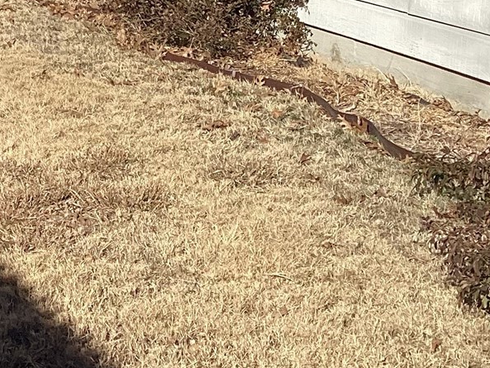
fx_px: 1515
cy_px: -147
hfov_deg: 17.7
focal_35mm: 107
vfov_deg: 13.2
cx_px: -54
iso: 25
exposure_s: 1/2037
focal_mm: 3.3
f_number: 2.4
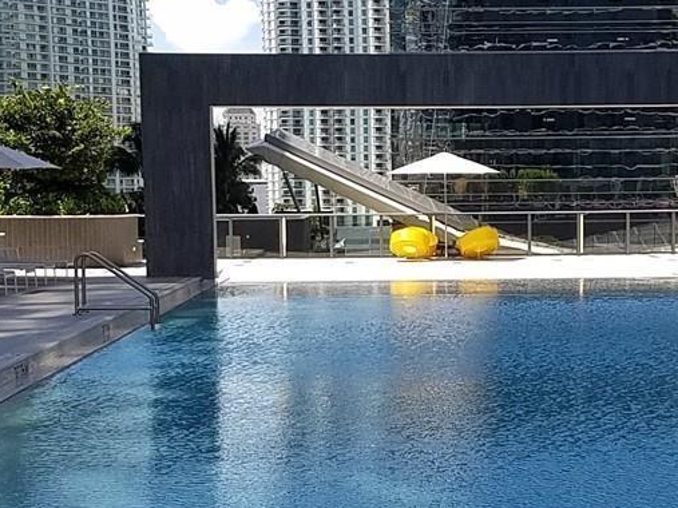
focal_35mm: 82
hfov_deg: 23.6
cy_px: 257
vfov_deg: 18.0
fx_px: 1606
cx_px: 508
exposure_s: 1/1852
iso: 50
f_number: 1.7
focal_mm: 4.2
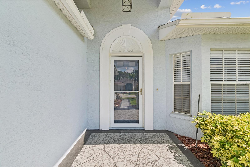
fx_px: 104
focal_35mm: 15
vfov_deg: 77.3
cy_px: 84
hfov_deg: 100.4
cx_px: 125
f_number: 7.1
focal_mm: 10
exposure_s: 1/80
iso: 100
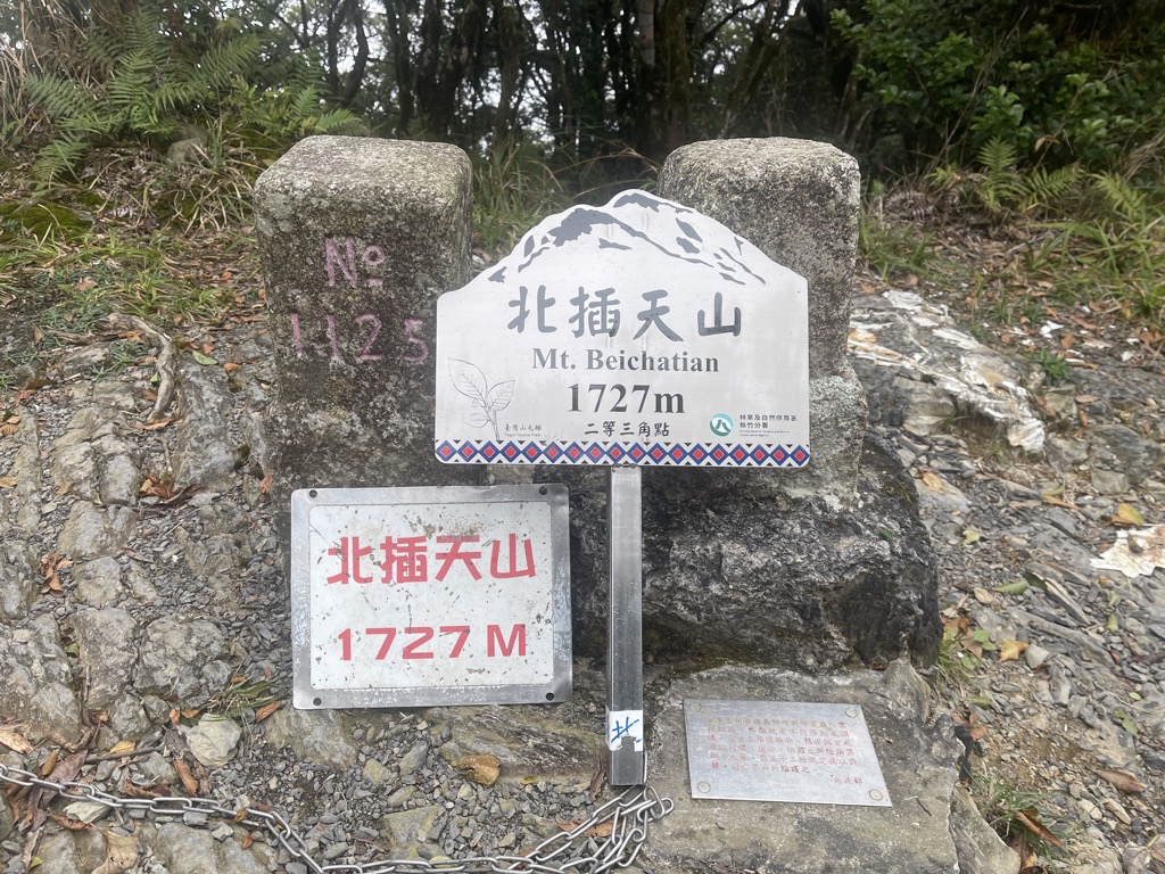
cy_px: 437
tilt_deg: -27.6
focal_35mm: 25
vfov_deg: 54.9
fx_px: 841
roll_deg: +3.2
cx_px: 582
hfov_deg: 69.4
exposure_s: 1/1030
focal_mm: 5.1
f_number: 1.6
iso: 32
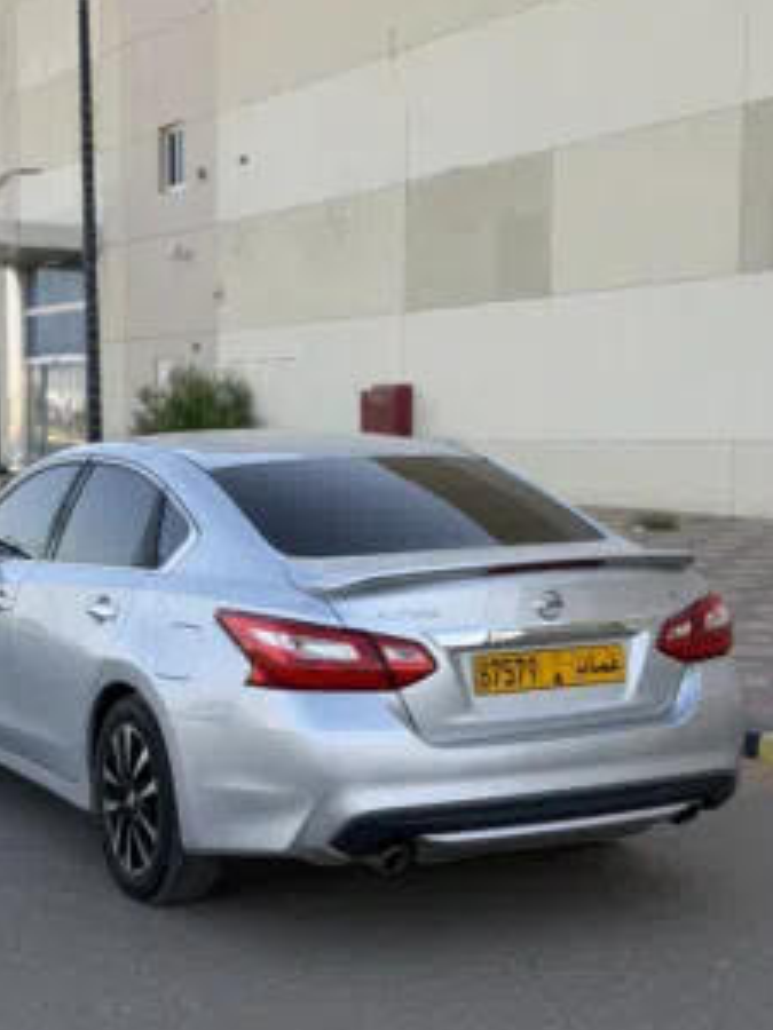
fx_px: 1906
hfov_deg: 22.9
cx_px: 289
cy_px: 563
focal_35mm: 64
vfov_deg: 30.2
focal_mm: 6.76
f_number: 1.78
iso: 64
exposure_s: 1/1264
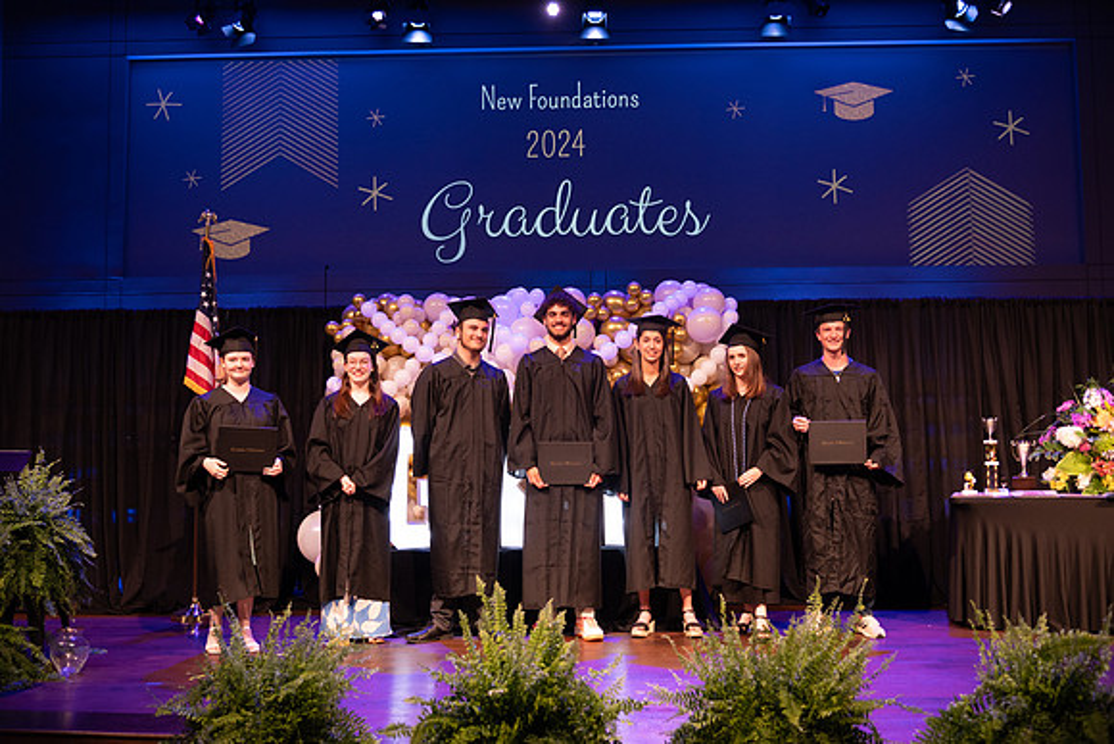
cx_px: 557
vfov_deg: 38.9
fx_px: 1052
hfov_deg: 55.8
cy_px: 372
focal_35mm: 34
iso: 1600
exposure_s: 1/200
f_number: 4
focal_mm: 34
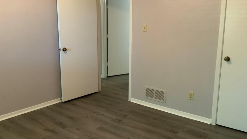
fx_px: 210
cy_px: 66
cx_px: 124
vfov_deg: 36.7
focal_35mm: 32
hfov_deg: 61.0
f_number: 1.8
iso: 250
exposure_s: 1/40
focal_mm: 3
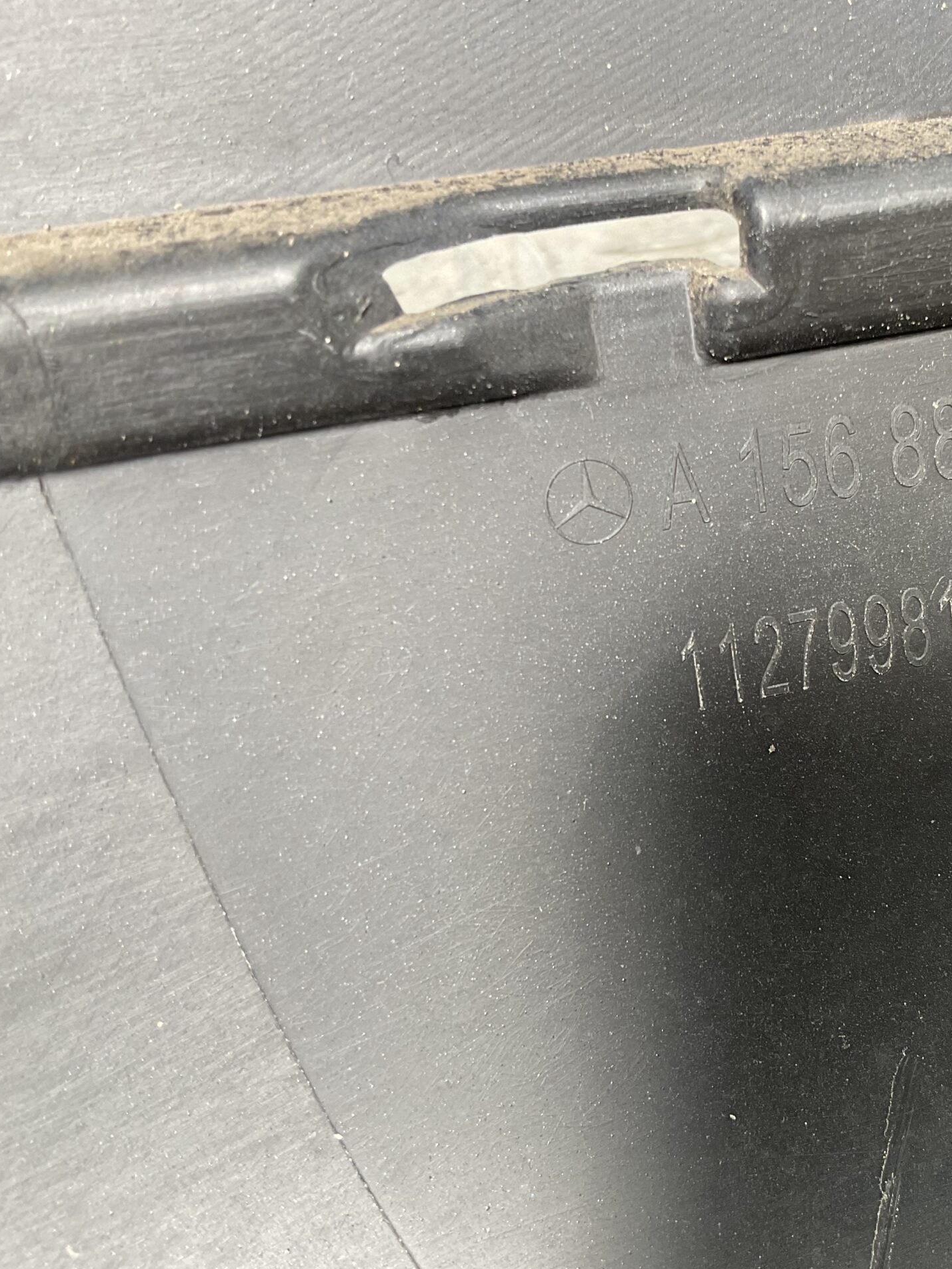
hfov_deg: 35.7
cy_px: 636
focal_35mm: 39
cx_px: 751
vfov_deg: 47.9
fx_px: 1430
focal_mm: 3
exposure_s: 1/100
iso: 50
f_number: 1.8
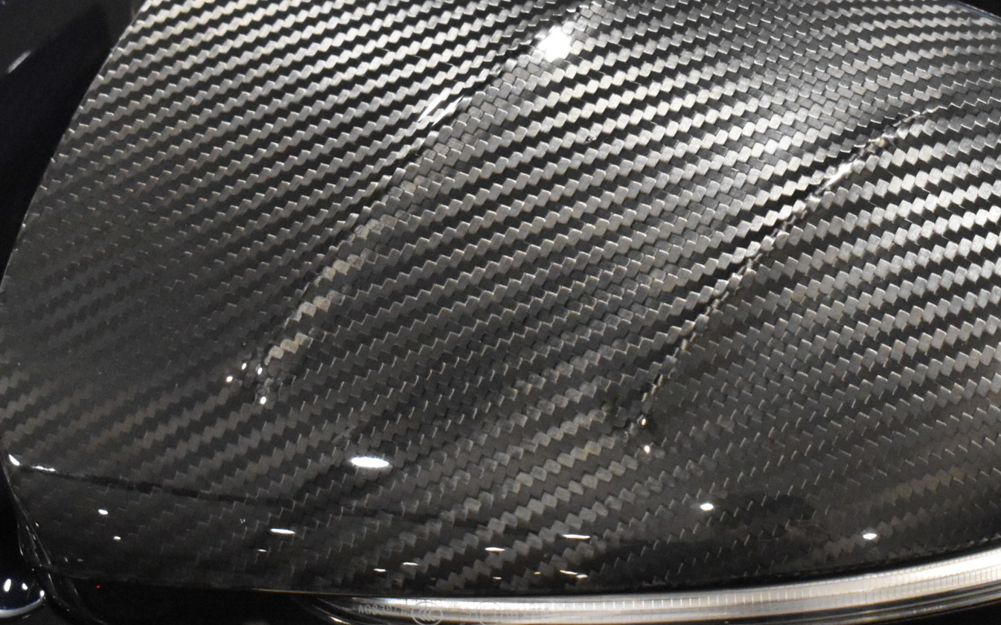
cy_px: 283
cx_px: 692
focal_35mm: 131
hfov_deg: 15.9
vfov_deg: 10.0
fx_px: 3572
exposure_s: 1/80
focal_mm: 45
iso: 6400
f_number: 8
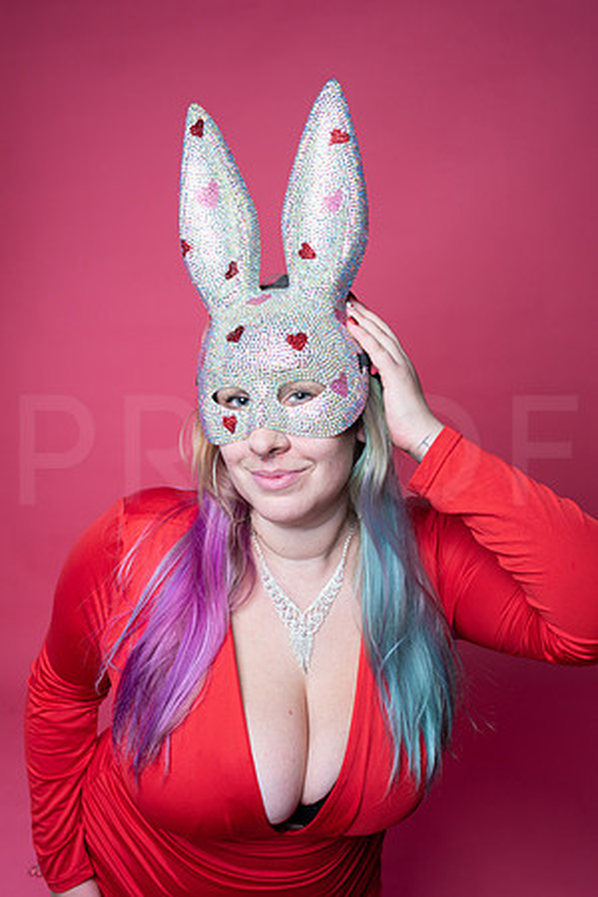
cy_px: 448
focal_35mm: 35
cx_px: 299
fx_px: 872
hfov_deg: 37.9
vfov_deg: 54.4
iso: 100
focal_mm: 35
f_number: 8
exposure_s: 1/160
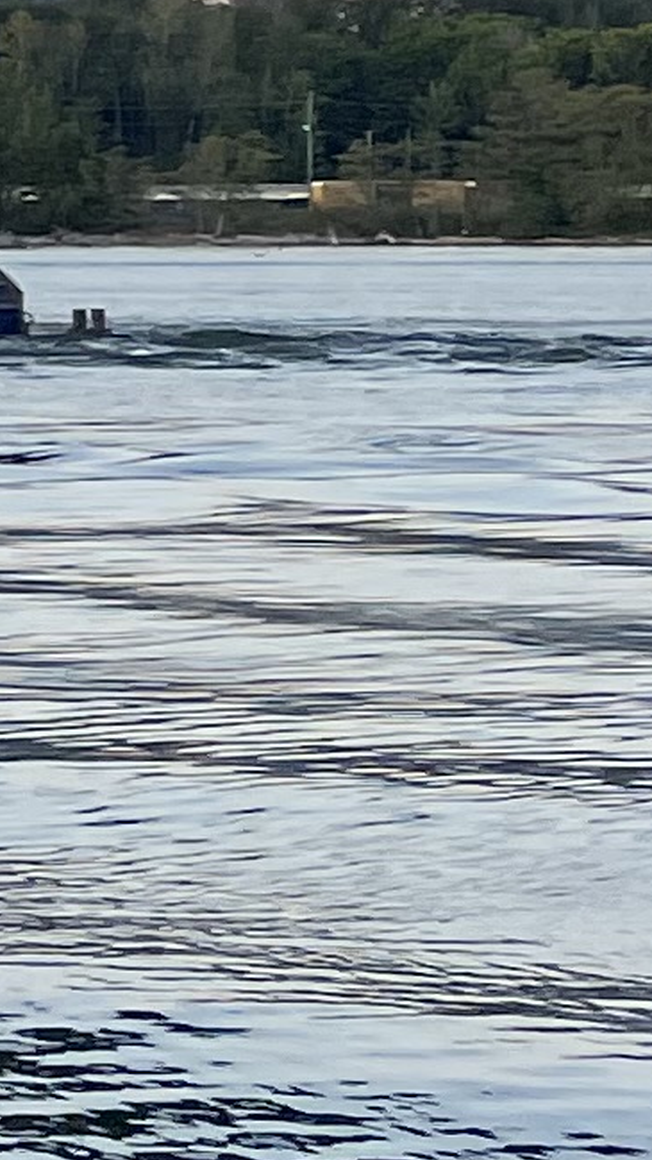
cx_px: -2837
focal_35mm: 176
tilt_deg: +0.5
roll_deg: +0.1
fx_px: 5410
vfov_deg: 12.2
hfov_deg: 5.1
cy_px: 234
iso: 32
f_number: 1.6
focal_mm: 4.2
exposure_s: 1/147
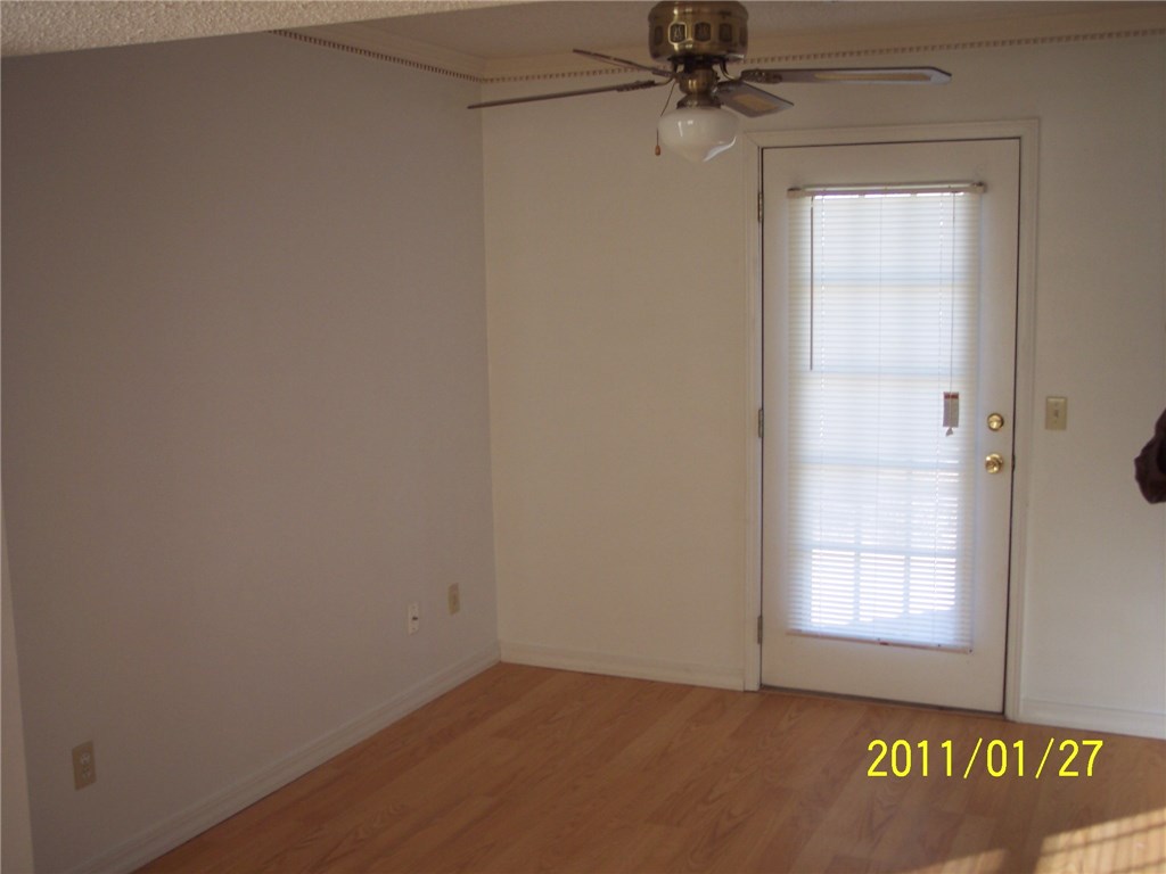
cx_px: 583
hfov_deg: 47.9
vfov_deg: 36.8
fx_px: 1314
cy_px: 437
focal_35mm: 39
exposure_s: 1/90
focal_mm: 8
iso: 100
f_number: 2.8
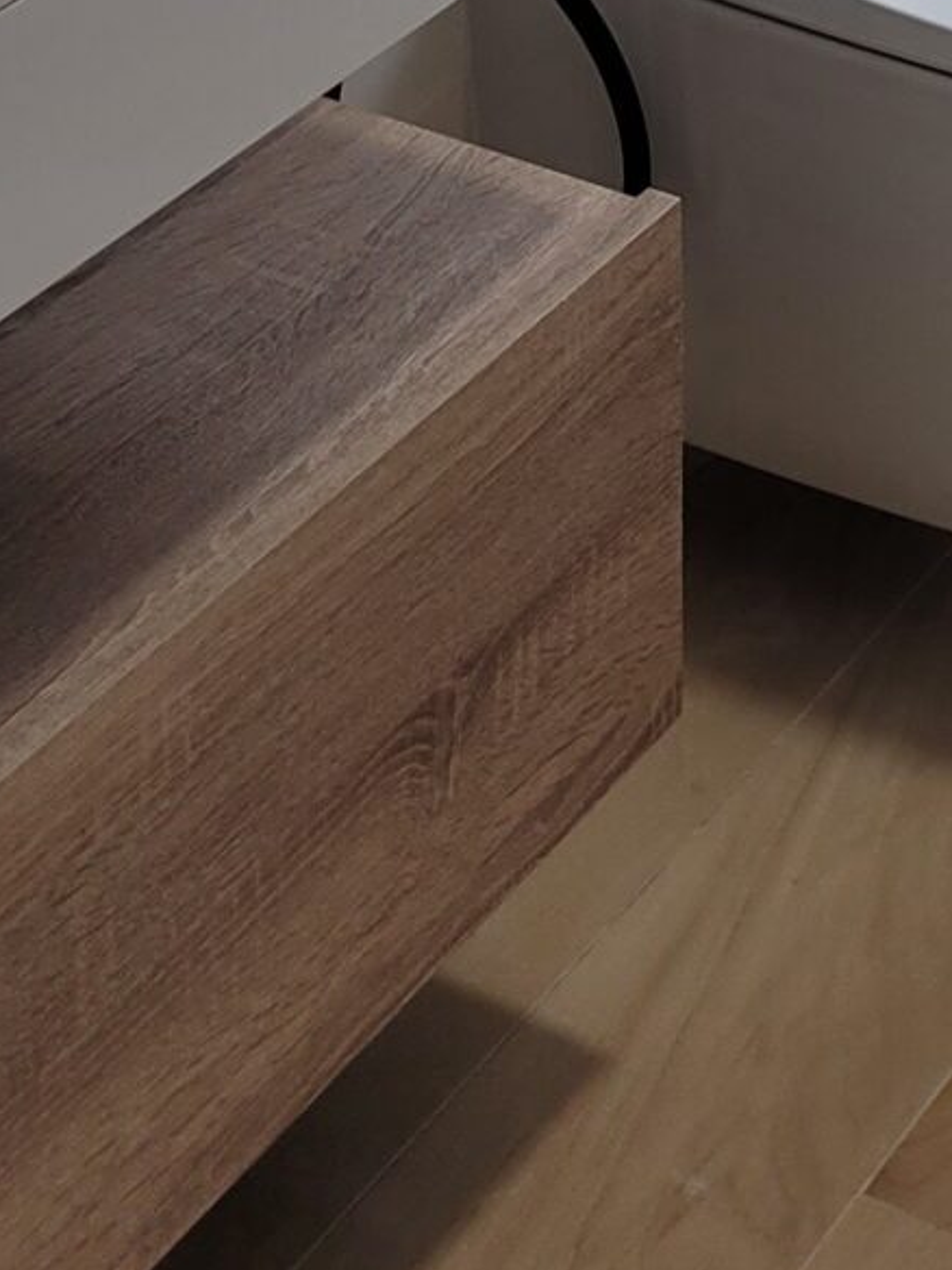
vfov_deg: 13.9
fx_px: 4180
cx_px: 815
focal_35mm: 114
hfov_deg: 12.9
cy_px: -1461
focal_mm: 5.4
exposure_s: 1/100
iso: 50
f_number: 1.8
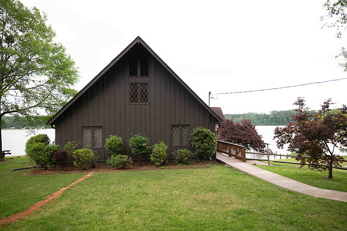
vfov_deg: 53.2
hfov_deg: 73.7
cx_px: 174
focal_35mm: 24
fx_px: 231
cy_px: 116
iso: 160
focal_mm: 24
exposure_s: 1/640
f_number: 2.5
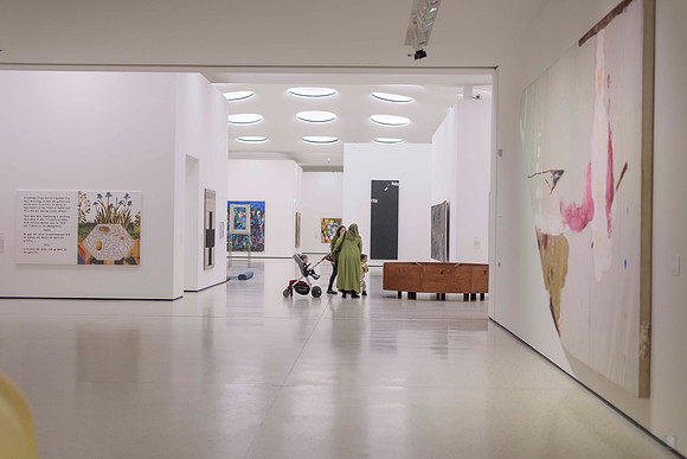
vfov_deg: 27.0
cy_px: 230
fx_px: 954
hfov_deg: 39.6
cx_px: 344
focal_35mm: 50
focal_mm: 50
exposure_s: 1/250
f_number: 1.8
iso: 64
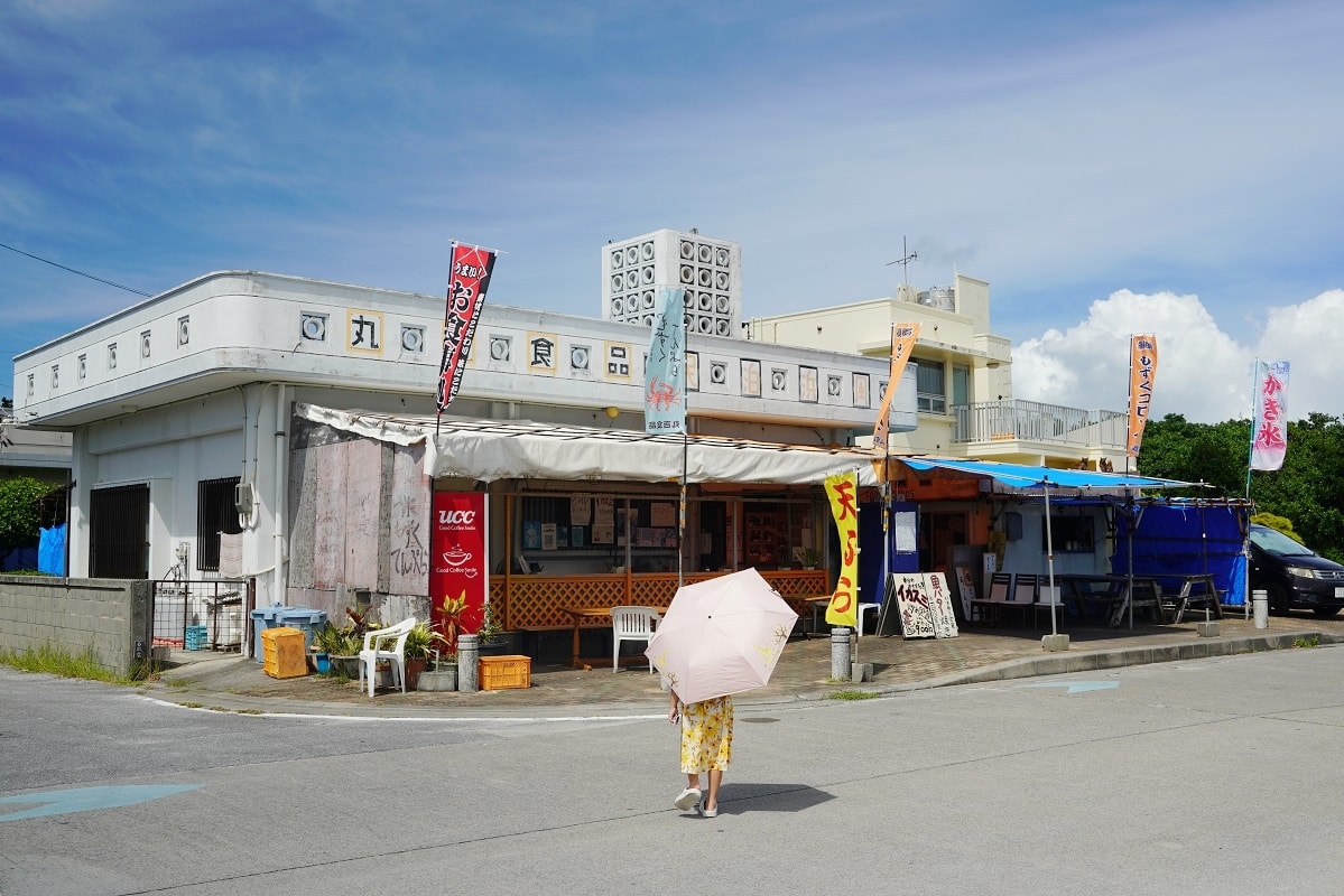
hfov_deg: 55.8
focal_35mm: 34
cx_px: 672
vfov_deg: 38.9
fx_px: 1270
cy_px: 448
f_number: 10
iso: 100
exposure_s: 1/160
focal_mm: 34
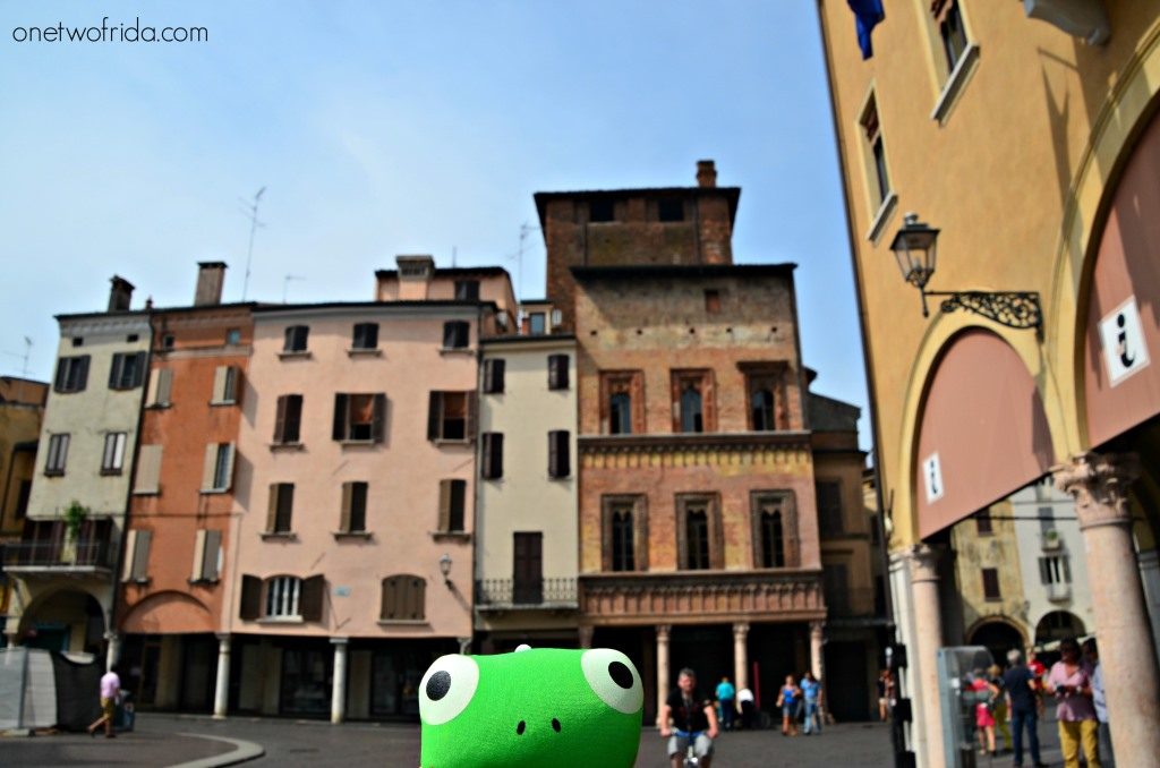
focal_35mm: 27
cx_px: 580
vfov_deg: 47.7
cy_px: 384
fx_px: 868
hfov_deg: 67.5
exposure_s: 1/400
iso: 200
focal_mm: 18
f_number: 11
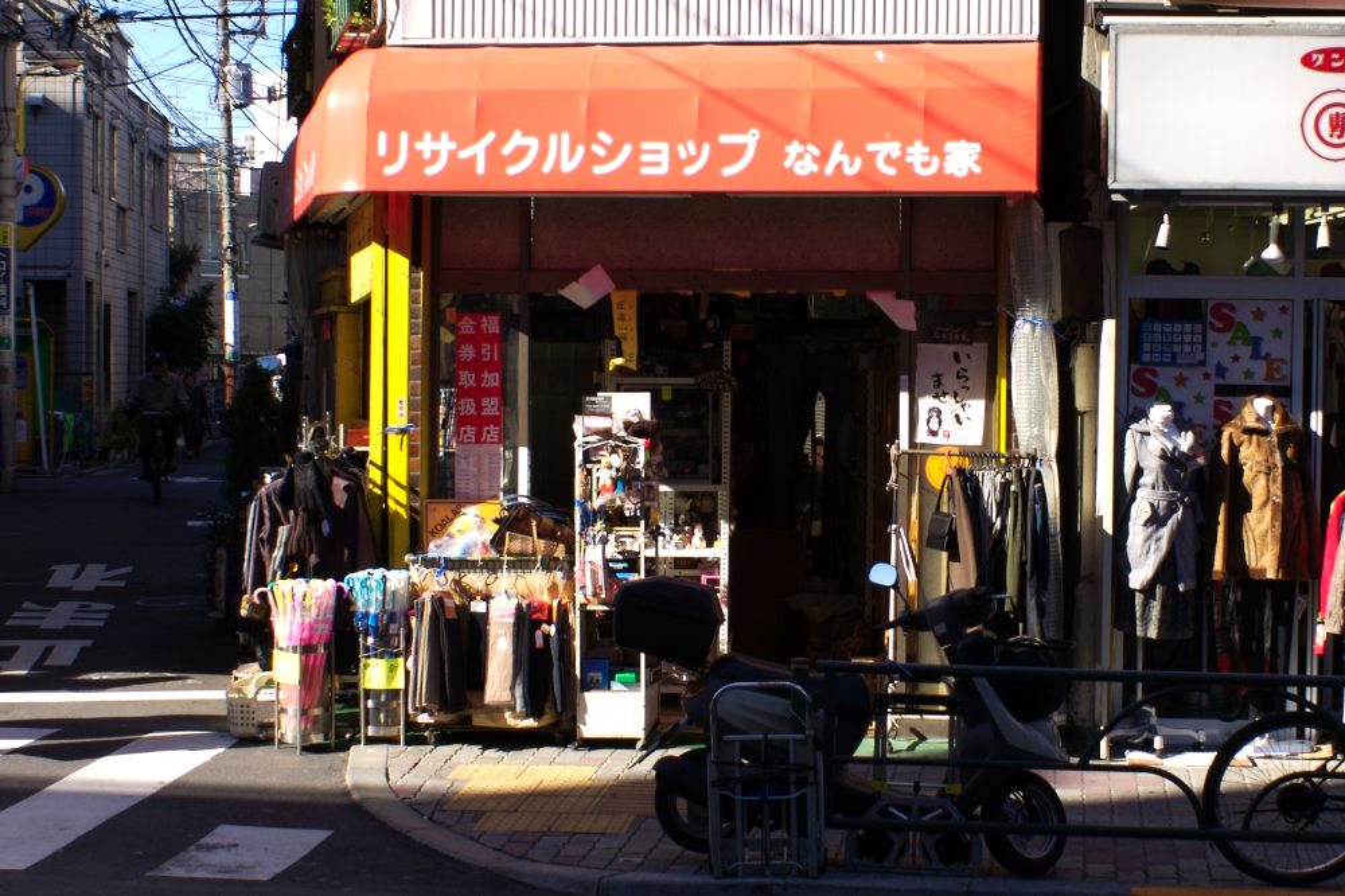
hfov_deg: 46.4
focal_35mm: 42
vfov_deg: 31.9
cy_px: 448
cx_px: 672
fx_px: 1569
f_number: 9
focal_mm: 28
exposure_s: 1/100
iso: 100
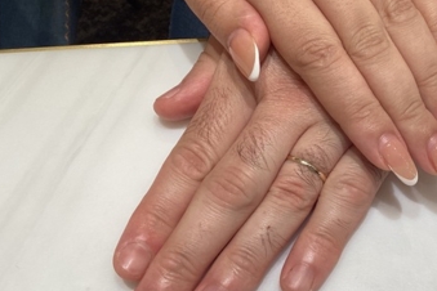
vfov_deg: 23.6
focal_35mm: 57
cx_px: 329
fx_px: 692
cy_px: 86
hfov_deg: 34.3
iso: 32
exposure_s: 1/120
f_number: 2.4
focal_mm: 3.3
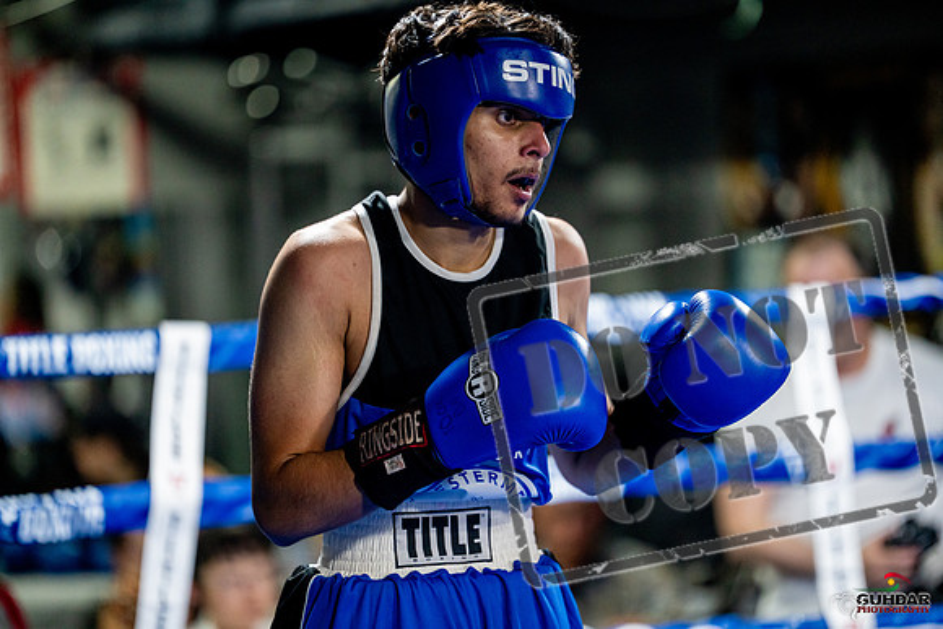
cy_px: 314
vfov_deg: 9.2
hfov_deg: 13.7
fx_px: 3930
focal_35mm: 150
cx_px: 472
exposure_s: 1/800
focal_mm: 150
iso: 4000
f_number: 2
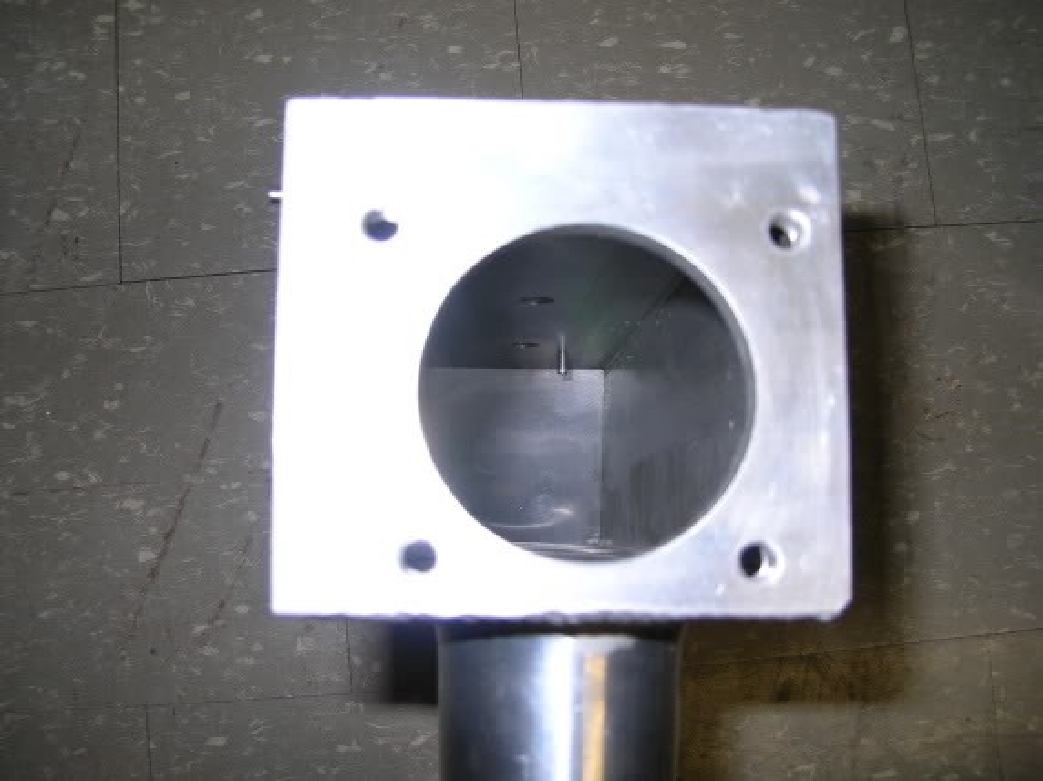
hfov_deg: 51.4
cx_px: 522
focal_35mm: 36
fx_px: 1084
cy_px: 390
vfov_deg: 39.6
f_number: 2.7
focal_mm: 6
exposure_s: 1/60.1
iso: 50
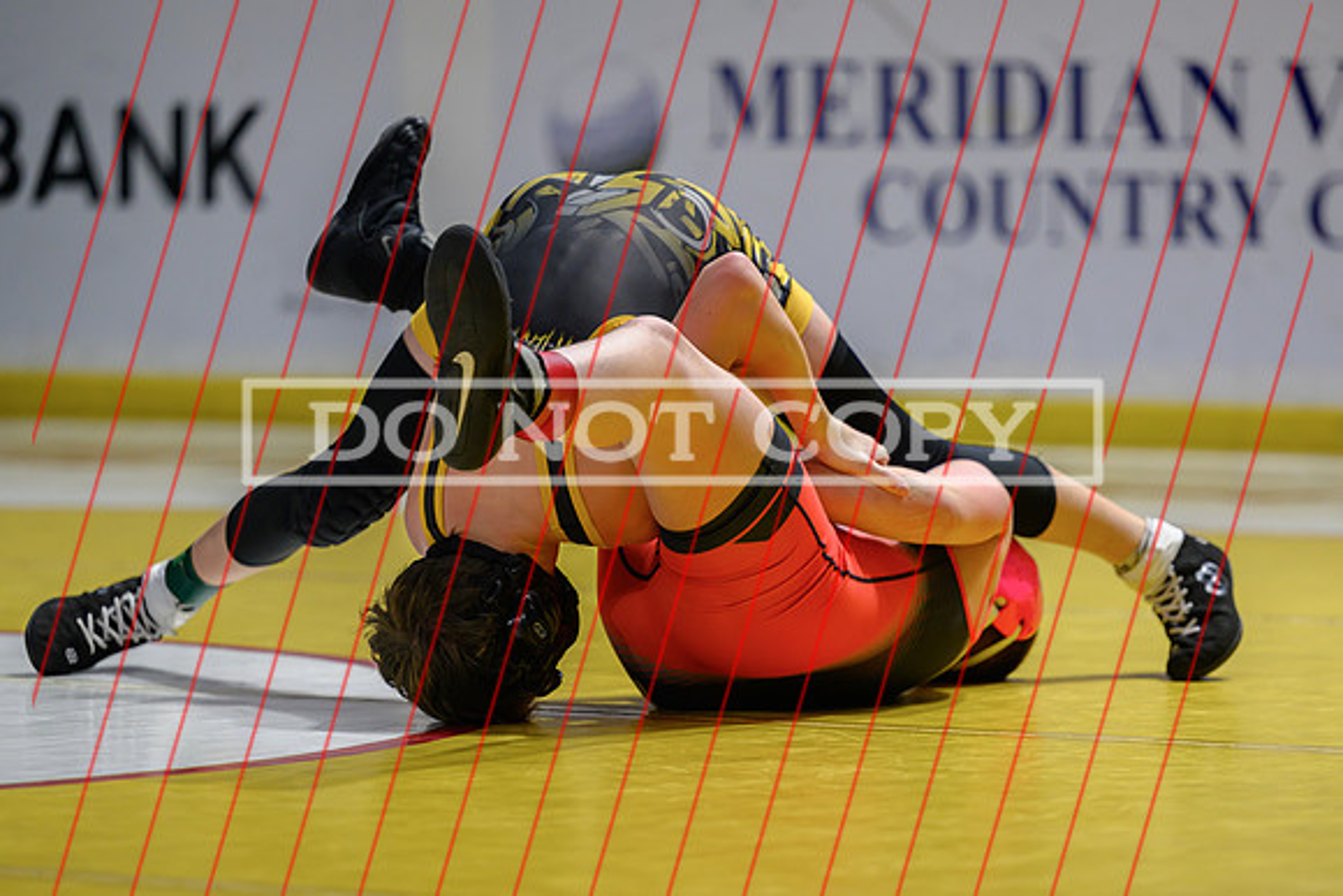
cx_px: 731
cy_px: 506
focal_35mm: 216
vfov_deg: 6.4
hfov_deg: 9.5
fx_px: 8073
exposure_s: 1/800
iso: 1100
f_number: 2.8
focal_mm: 160
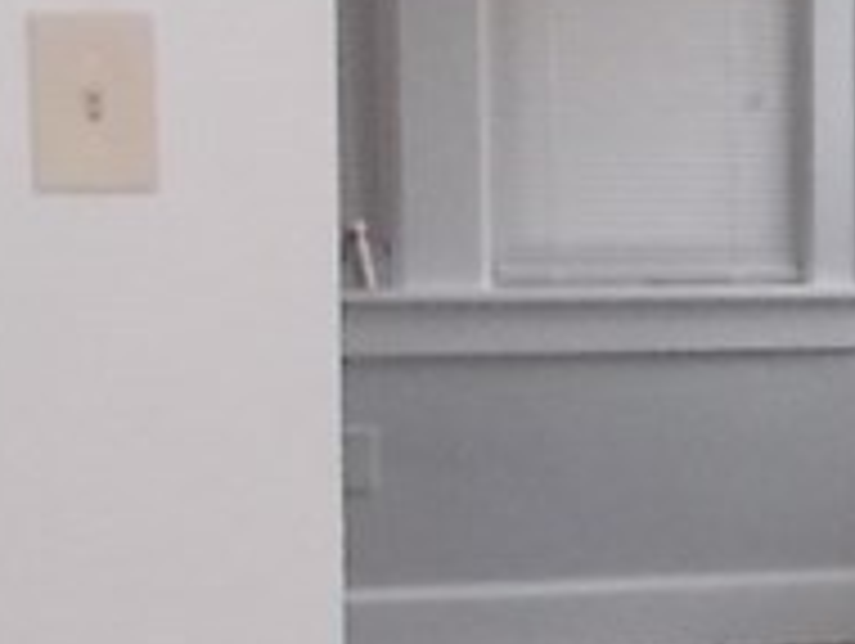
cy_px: 585
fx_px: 3858
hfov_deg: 11.3
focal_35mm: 156
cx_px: 1768
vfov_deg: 9.5
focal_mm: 4.1
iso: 200
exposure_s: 1/25
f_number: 3.3
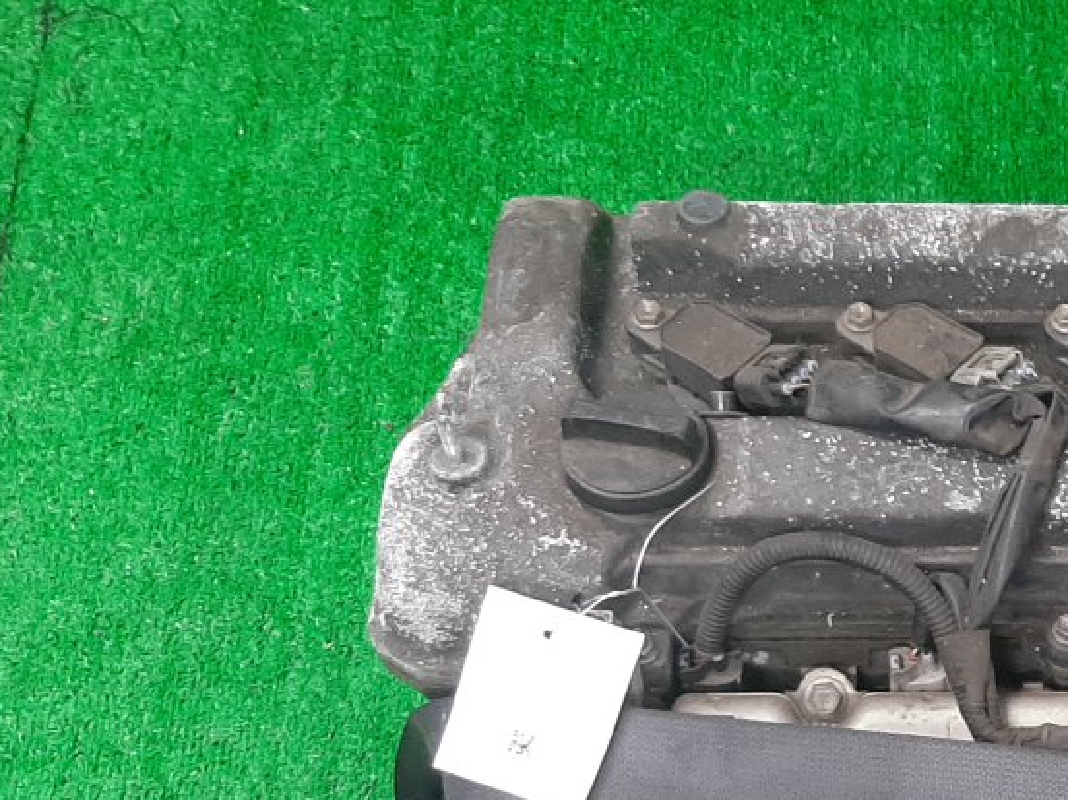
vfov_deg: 21.0
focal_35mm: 68
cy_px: 754
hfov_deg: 26.3
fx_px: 2098
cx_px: 1180
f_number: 1.7
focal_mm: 3.93
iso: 140
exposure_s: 1/50
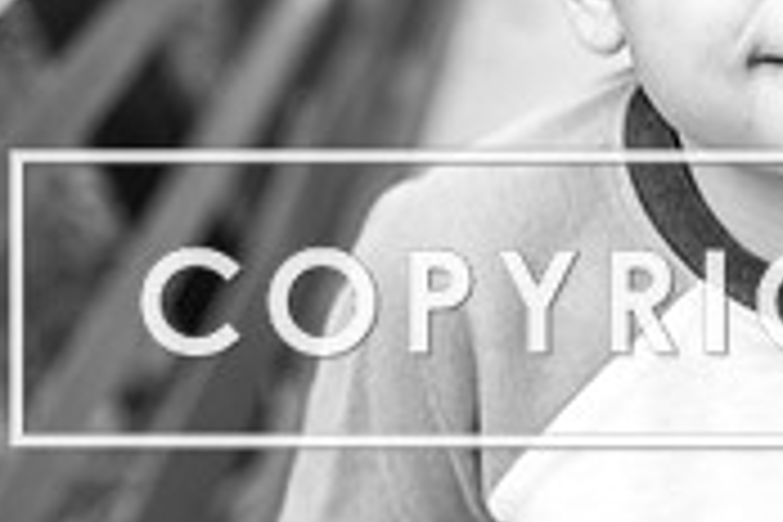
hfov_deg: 17.4
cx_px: 536
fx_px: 2545
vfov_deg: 11.7
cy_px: 209
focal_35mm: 117
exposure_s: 1/125
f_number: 2.8
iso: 160
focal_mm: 35
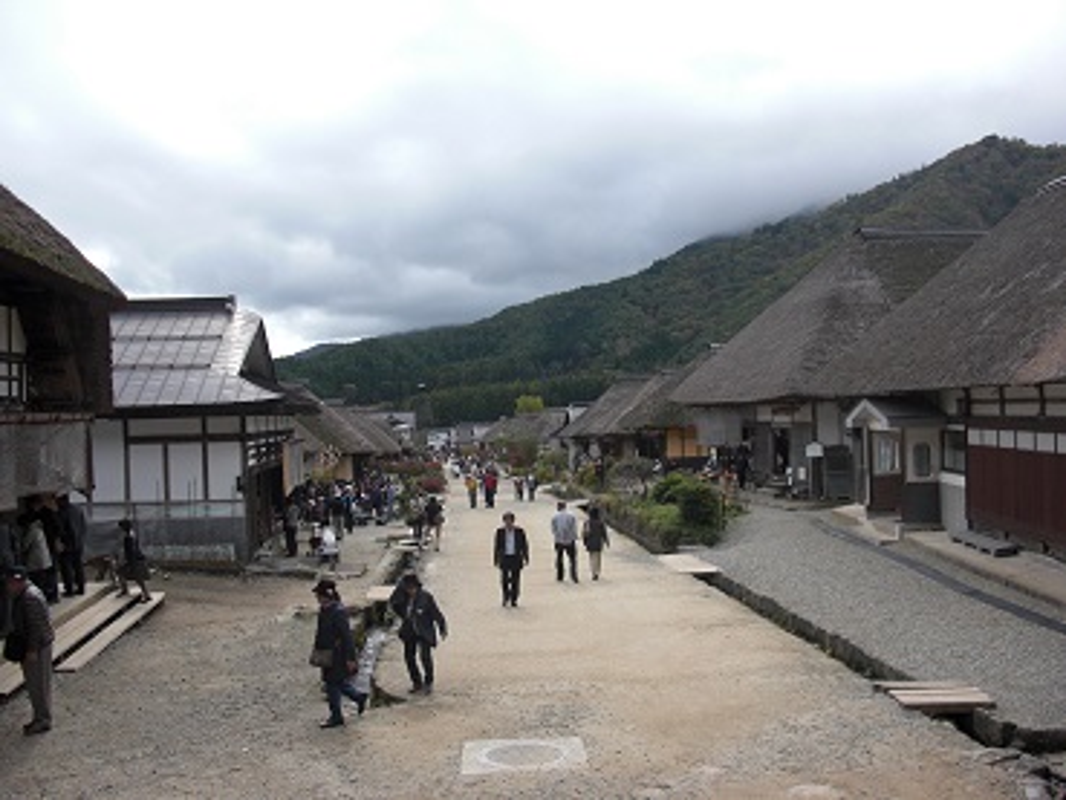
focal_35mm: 36
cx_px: 533
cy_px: 400
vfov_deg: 39.7
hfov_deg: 51.3
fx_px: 1109
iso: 50
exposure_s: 1/500
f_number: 2.8
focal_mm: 6.3
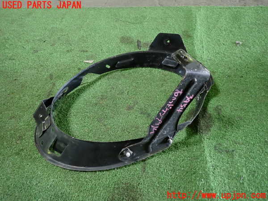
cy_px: 100
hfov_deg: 69.4
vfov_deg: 54.9
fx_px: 194
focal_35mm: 25
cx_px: 134
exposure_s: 1/30
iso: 320
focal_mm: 4.5
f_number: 2
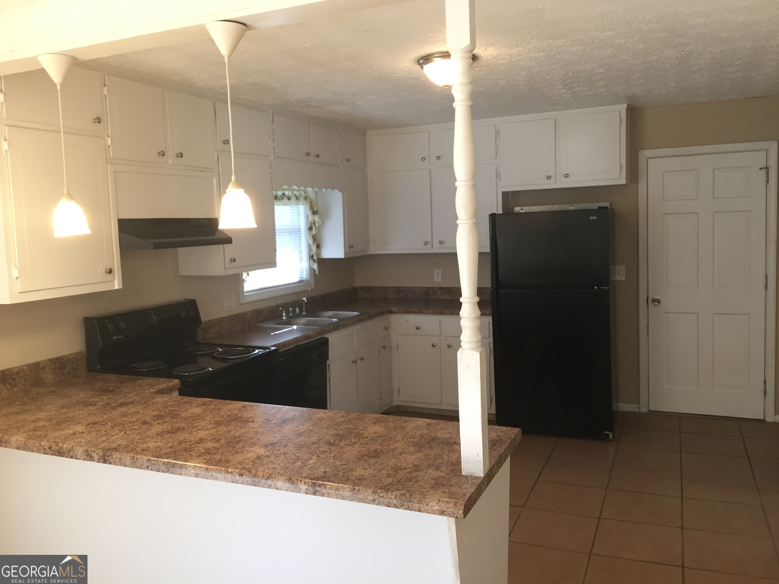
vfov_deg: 48.2
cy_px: 292
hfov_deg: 61.7
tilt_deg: -4.1
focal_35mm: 29
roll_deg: +2.9
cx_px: 390
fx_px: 653
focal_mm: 4.15
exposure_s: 1/30
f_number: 2.2
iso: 100
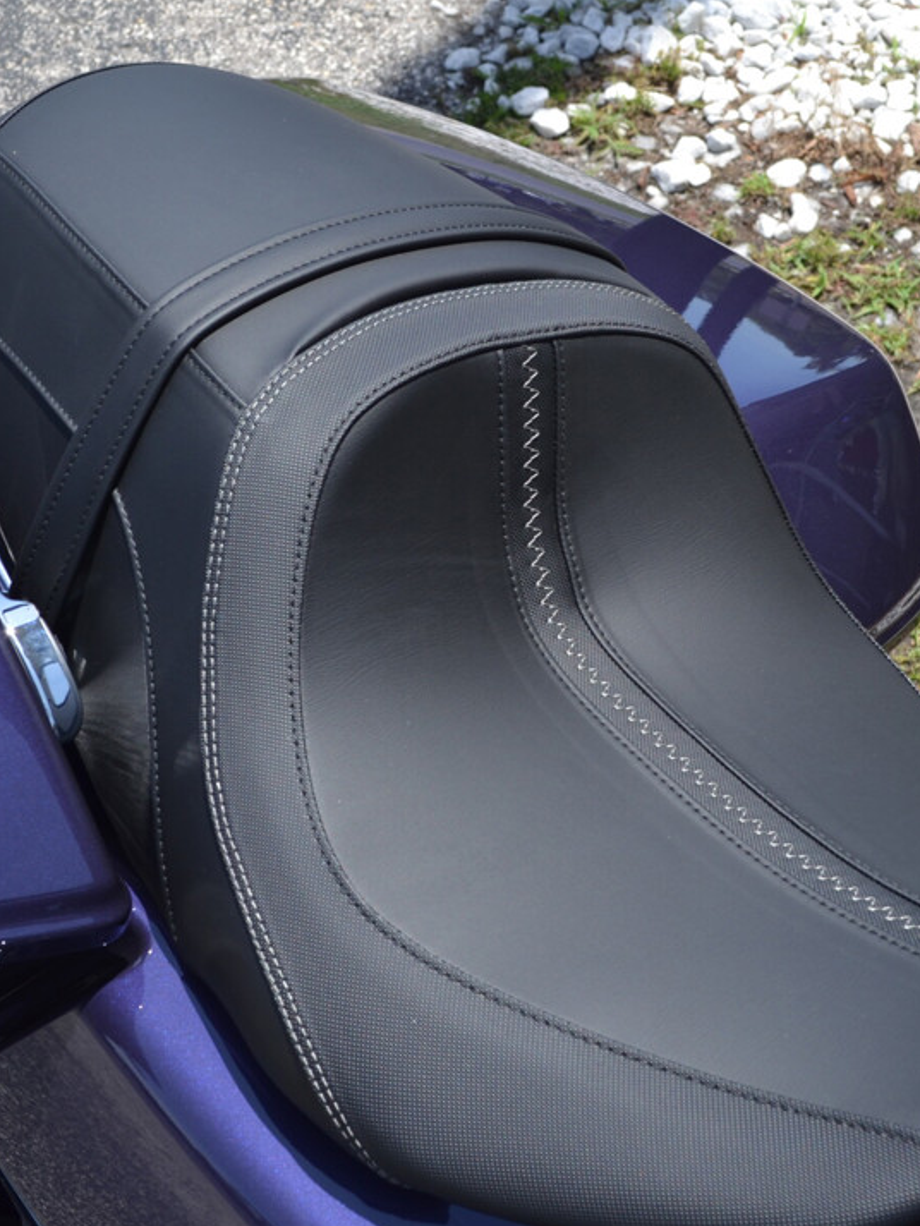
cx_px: 393
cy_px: 658
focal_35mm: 63
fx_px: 2231
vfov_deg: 30.7
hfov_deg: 23.3
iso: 100
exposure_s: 1/200
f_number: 7.1
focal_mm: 26
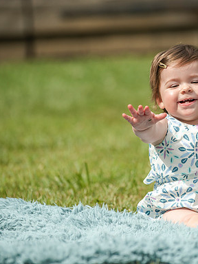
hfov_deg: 4.7
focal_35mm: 316
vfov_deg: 6.3
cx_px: 164
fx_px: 2410
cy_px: 121
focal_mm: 200
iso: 400
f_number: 4
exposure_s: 1/4000
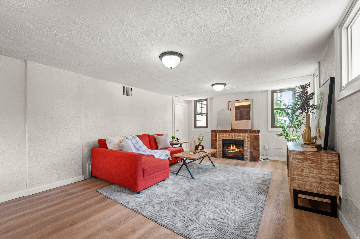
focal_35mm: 14
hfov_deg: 104.3
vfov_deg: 81.1
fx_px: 140
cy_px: 120
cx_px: 180
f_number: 7.1
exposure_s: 1/6
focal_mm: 14
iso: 500
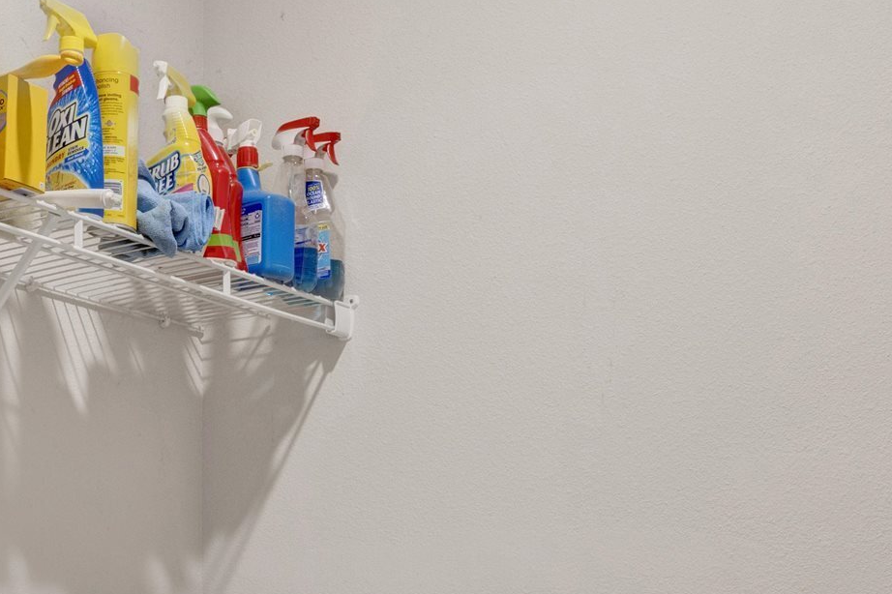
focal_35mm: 50
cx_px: 319
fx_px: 1238
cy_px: 578
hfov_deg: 39.3
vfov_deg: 25.8
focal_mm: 15
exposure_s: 1/1.67
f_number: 11
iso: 400
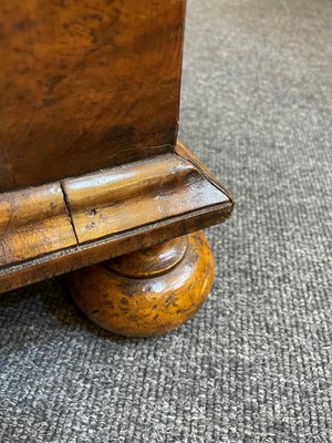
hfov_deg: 54.9
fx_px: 320
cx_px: 166
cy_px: 222
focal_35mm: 25
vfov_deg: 69.4
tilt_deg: -47.4
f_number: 1.6
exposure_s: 1/33
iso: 400
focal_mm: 5.1
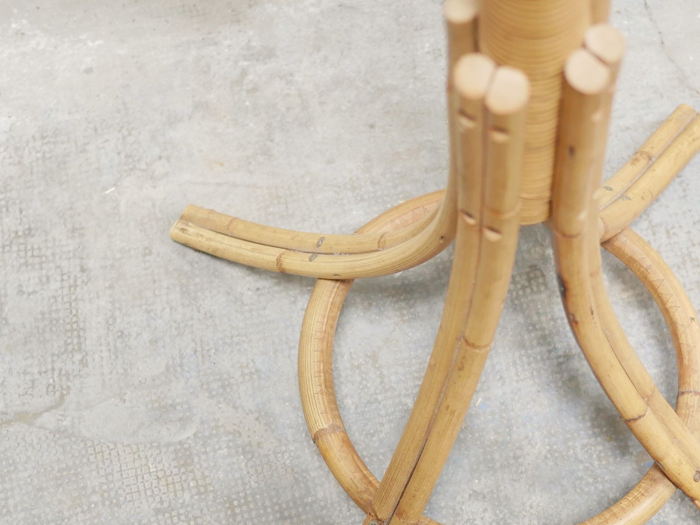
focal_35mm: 82
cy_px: 389
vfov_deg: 17.9
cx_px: 429
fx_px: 1658
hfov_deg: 23.8
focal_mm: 20
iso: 800
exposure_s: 1/60
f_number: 1.7
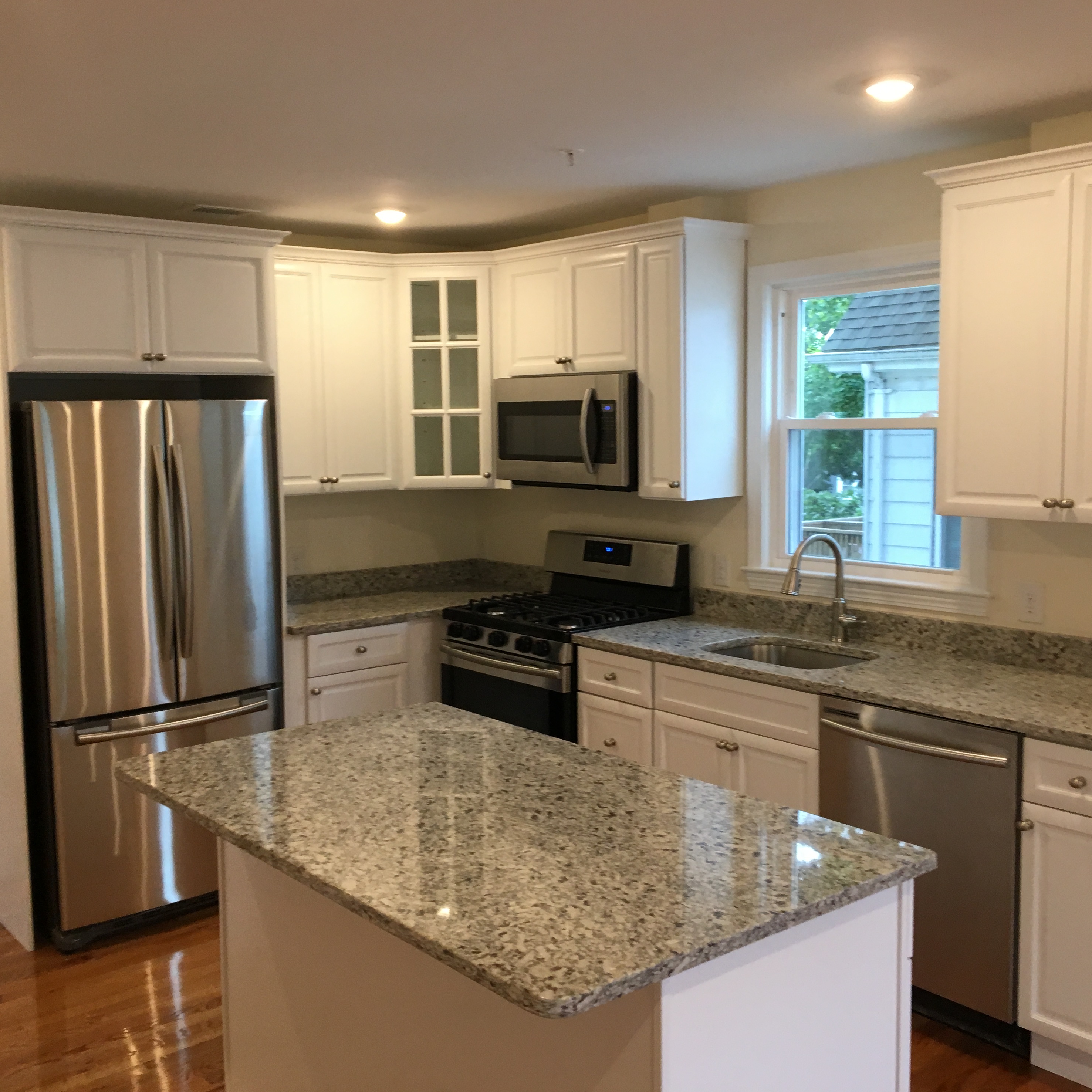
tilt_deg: -4.8
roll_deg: +1.3
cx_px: 544
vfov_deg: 47.2
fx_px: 1249
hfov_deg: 47.2
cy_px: 534
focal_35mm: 35
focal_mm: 4.15
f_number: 2.2
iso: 40
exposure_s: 1/30
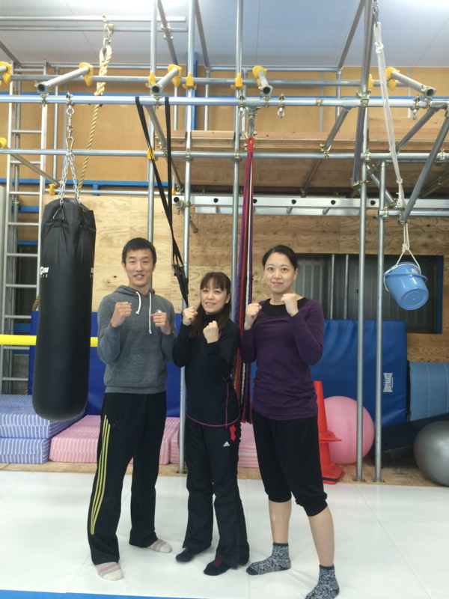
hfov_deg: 46.8
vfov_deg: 60.0
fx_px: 519
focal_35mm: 30
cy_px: 300
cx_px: 224
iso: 100
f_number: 2.2
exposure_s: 1/30
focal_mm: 4.12
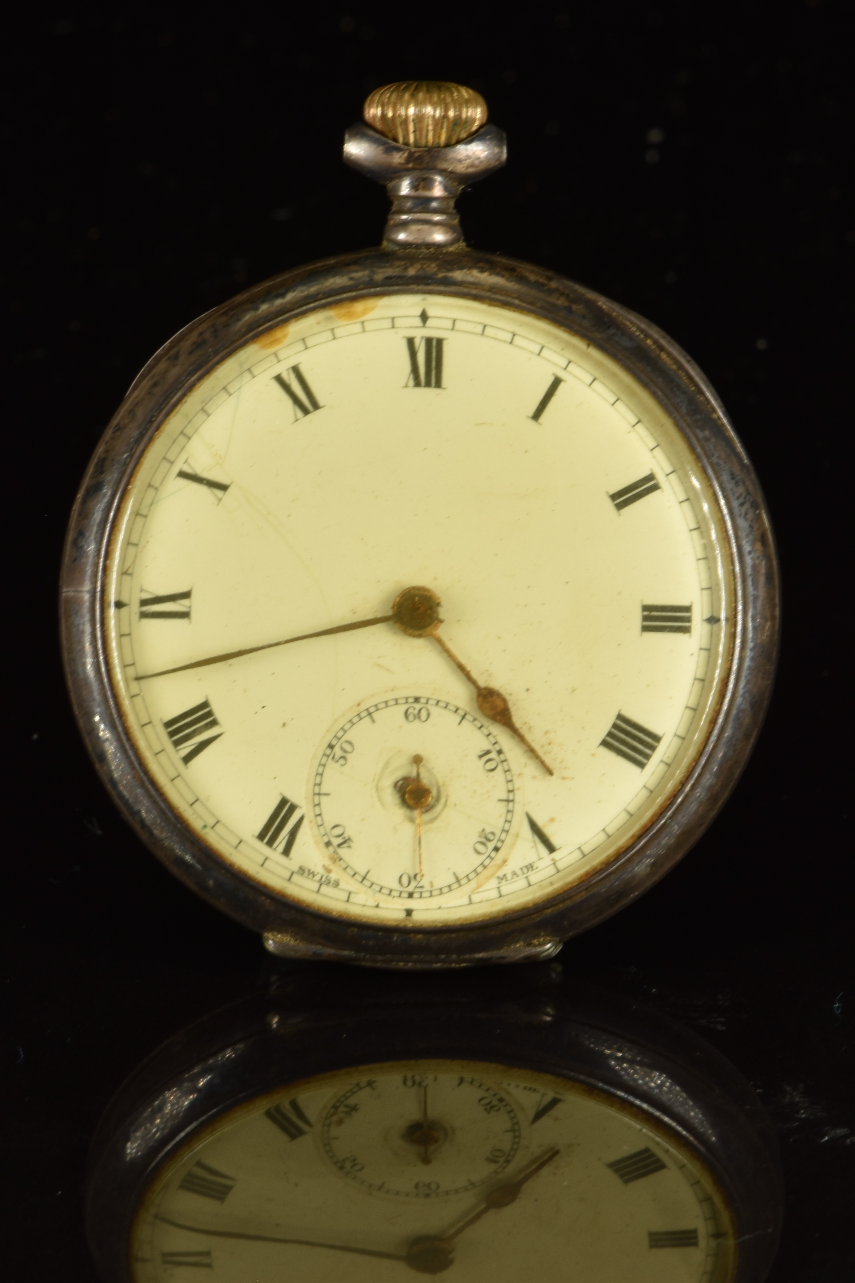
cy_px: 642
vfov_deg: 16.1
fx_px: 4543
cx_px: 428
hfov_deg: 10.8
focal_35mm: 128
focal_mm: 85
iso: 100
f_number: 22
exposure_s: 1/15
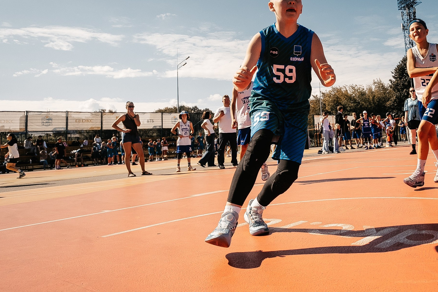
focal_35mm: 32
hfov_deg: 55.2
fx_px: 389
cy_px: 90
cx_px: 341
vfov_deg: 40.4
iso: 400
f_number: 3.5
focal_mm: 16
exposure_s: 1/8000
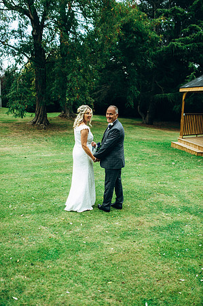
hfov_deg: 37.8
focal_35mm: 35
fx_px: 297
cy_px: 153
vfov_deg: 54.5
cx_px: 102
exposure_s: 1/250
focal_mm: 35
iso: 200
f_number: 2.2
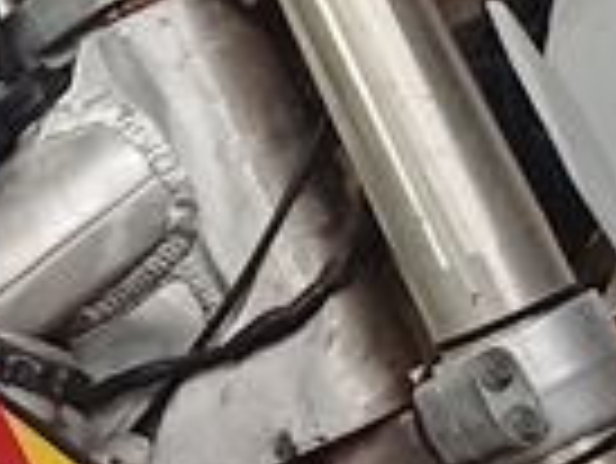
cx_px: -364
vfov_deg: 6.1
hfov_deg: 8.1
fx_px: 4257
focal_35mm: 239
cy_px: 824
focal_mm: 3.98
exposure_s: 1/60
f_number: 1.8
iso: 139
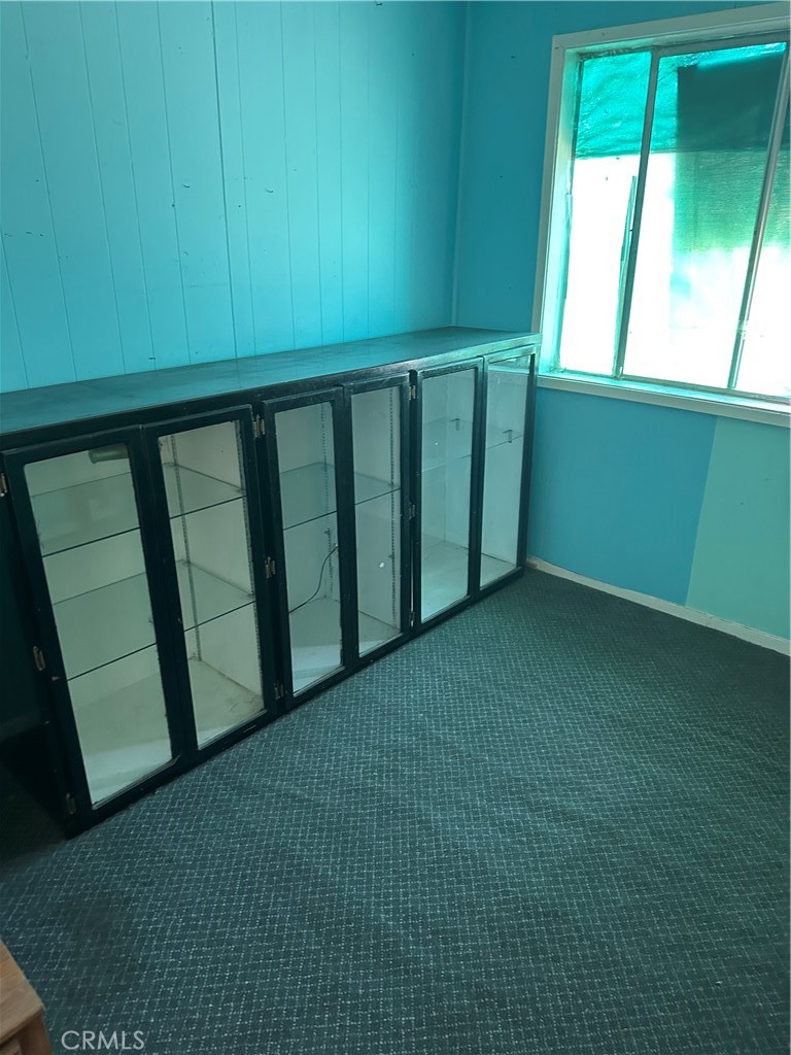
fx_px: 731
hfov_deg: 56.8
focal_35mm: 24
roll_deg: +0.7
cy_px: 528
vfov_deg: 71.6
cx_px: 396
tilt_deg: -21.7
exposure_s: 1/60
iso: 640
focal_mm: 6.86
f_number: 1.78
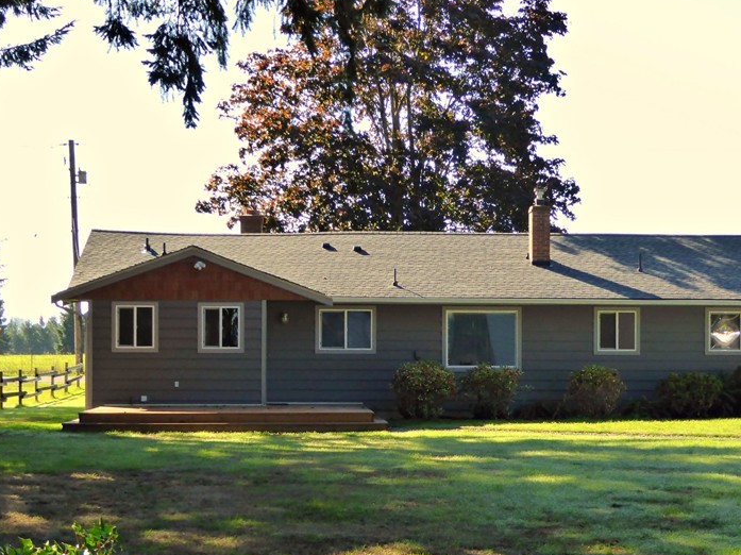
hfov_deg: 27.0
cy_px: 366
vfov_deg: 20.4
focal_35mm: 72
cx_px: 401
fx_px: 1540
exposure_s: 1/320
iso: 200
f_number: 4
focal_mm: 8.4
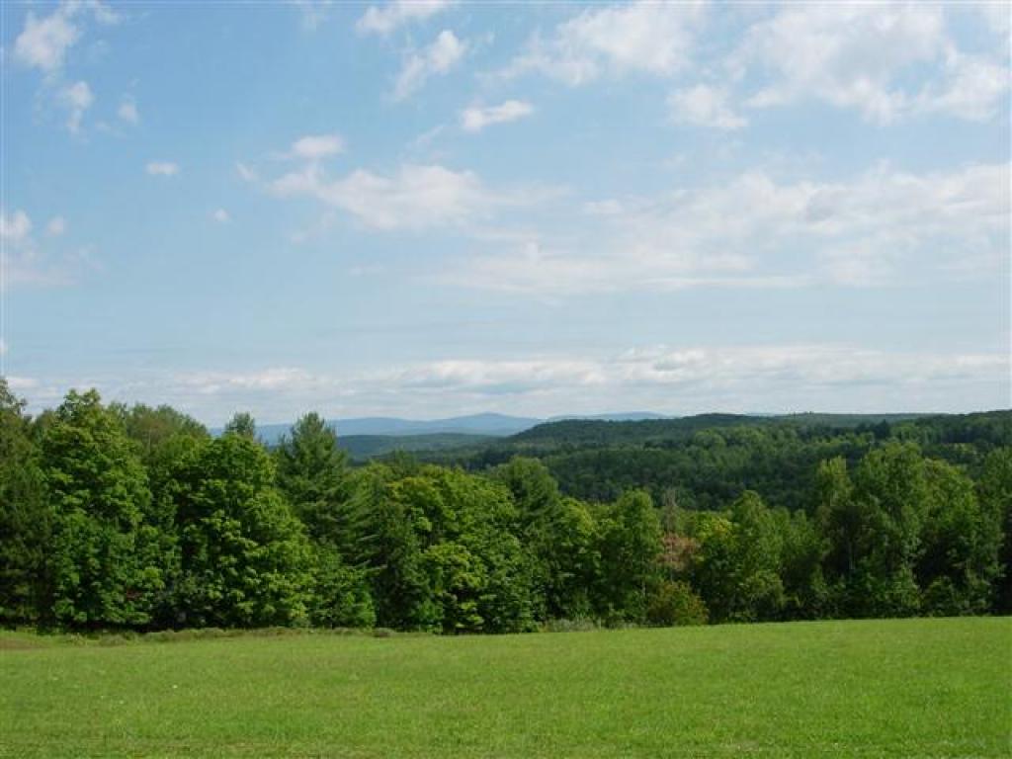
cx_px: 506
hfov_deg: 49.0
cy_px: 380
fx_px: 1111
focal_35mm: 38
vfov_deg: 37.7
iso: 79
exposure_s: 1/790
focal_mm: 7.8
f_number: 4.8
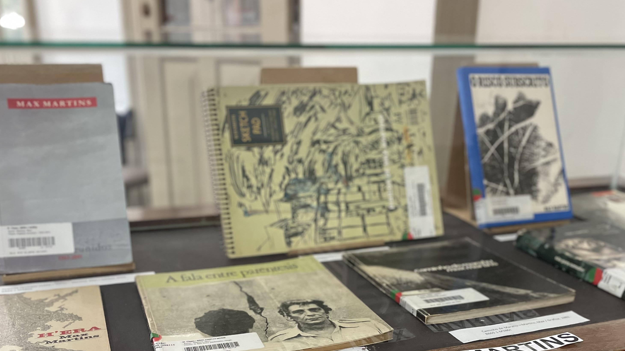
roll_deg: -0.9
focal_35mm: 39
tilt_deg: -20.6
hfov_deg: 51.6
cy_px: 294
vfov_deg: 29.5
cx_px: 328
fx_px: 646
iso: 400
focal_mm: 4.2
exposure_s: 1/40
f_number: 1.6
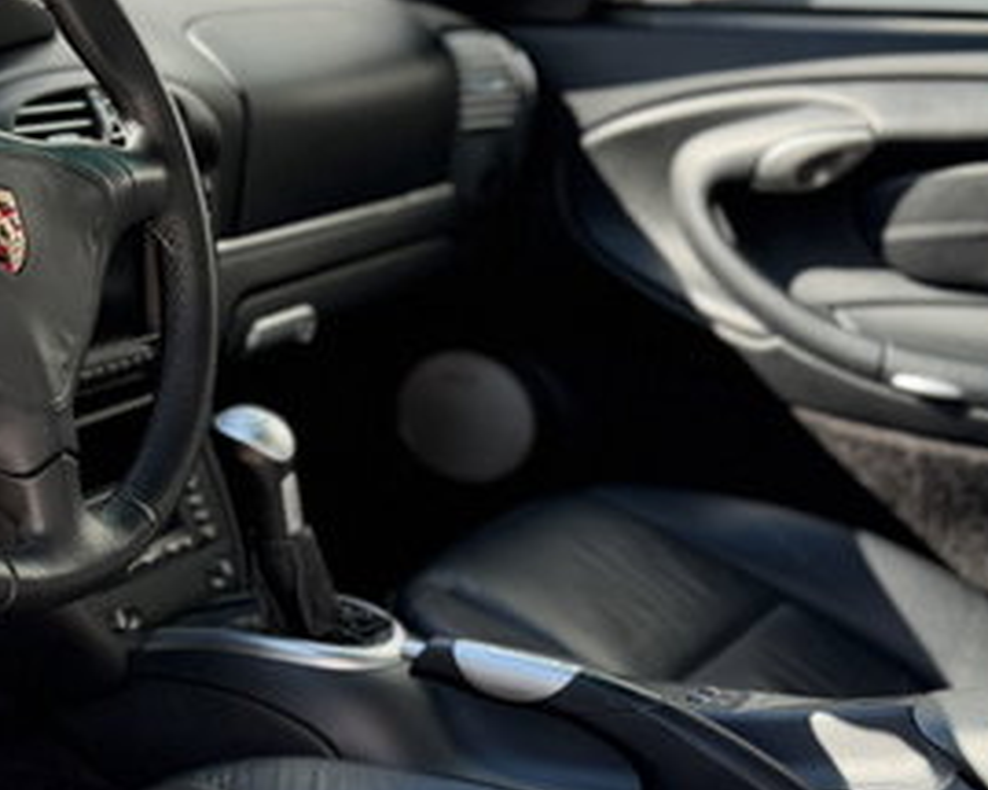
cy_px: 628
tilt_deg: -18.8
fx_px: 1958
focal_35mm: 67
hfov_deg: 28.2
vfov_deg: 22.5
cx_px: 338
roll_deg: -2.0
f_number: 1.78
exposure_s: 1/478
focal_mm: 6.76
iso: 100
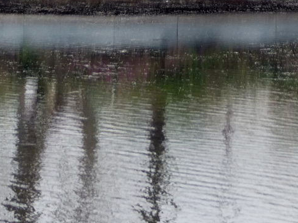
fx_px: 3933
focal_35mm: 457
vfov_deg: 3.2
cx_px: 259
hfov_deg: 4.3
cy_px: -211
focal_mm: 20.6
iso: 100
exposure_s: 1/80
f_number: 5.1
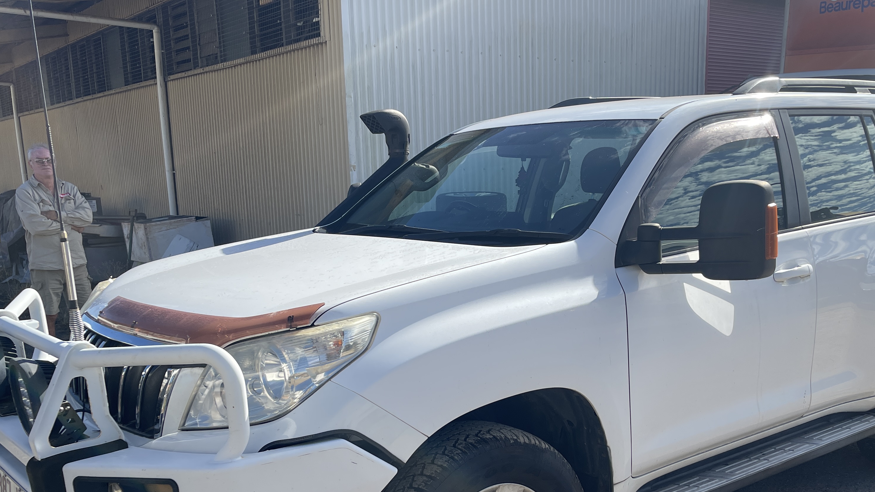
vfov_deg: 31.7
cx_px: 489
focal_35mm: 37
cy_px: 337
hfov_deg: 53.9
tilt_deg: -10.8
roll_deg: +1.1
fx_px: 859
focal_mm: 5.1
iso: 32
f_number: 1.6
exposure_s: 1/3003
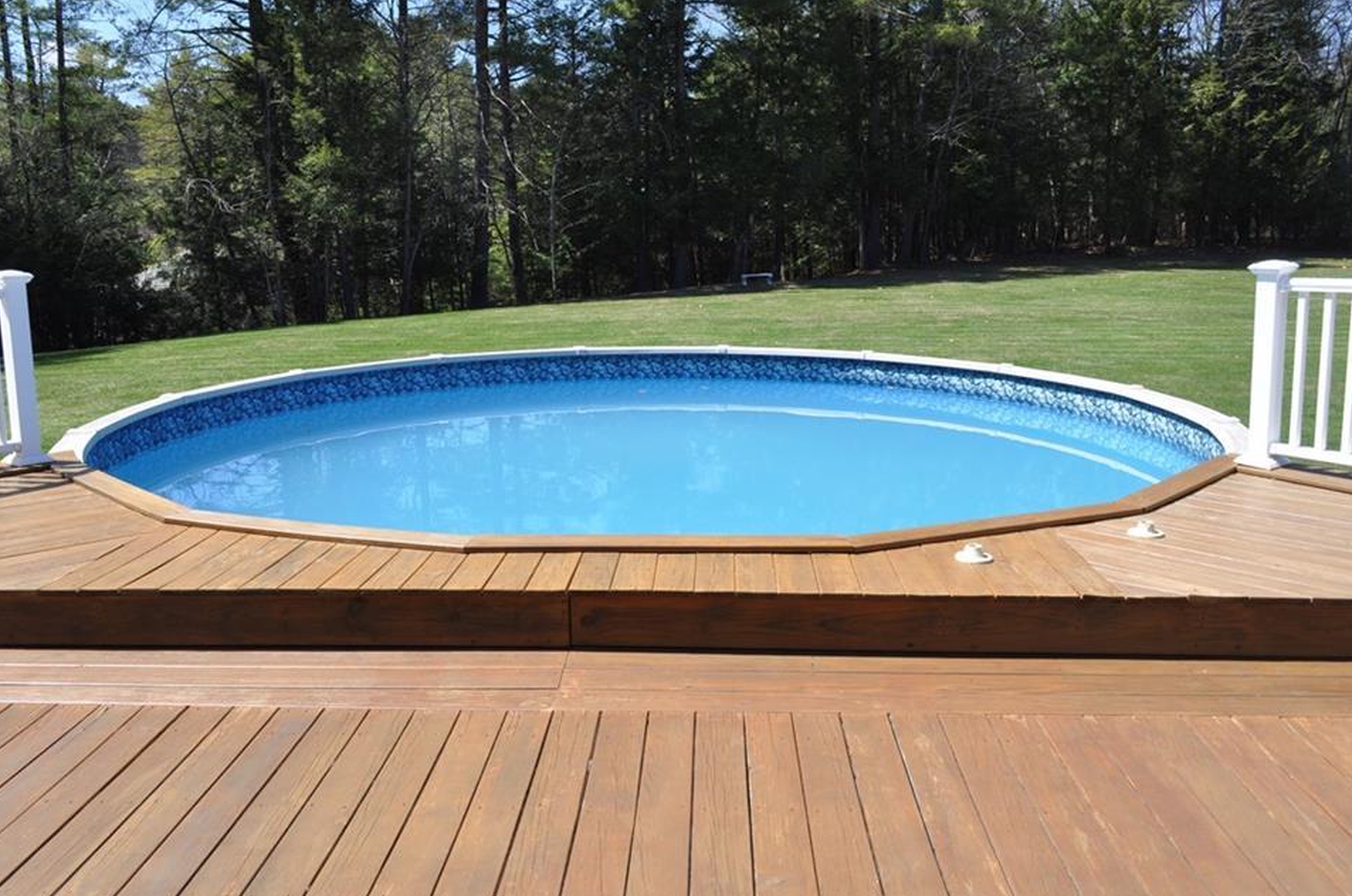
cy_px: 432
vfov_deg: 44.8
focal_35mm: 29
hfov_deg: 63.7
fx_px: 1087
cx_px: 653
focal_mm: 18
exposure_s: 1/320
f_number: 9
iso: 200
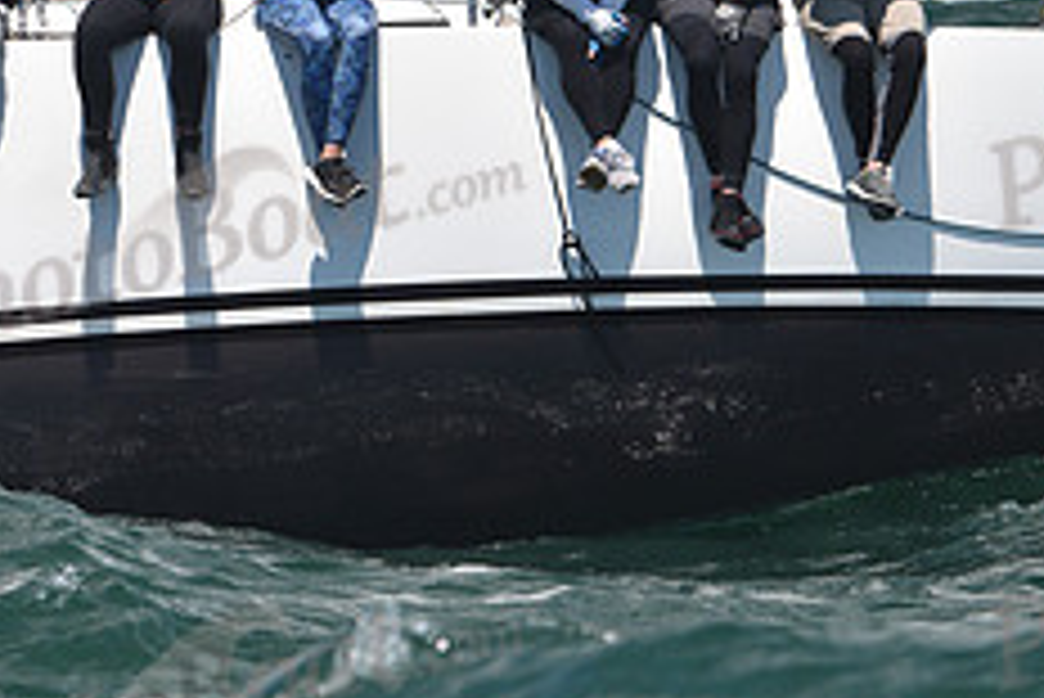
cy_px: -56
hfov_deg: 6.3
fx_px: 9431
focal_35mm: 325
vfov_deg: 4.2
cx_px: 760
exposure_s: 1/800
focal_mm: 130
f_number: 5.6
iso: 320
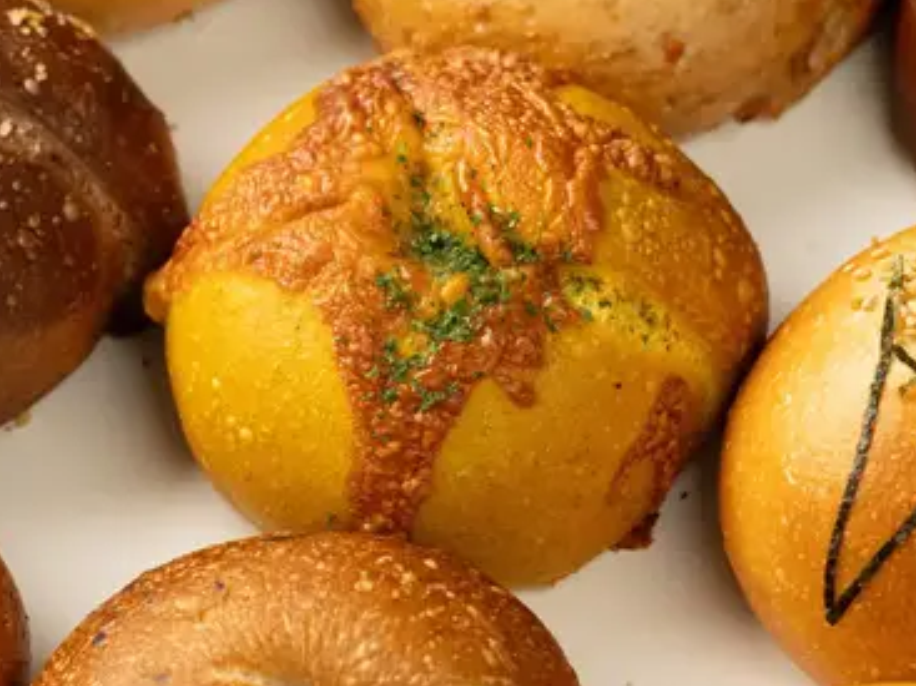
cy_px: 302
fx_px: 5238
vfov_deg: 7.5
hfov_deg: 10.0
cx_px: 197
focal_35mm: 198
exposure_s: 1/200
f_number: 4
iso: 1250
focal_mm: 56
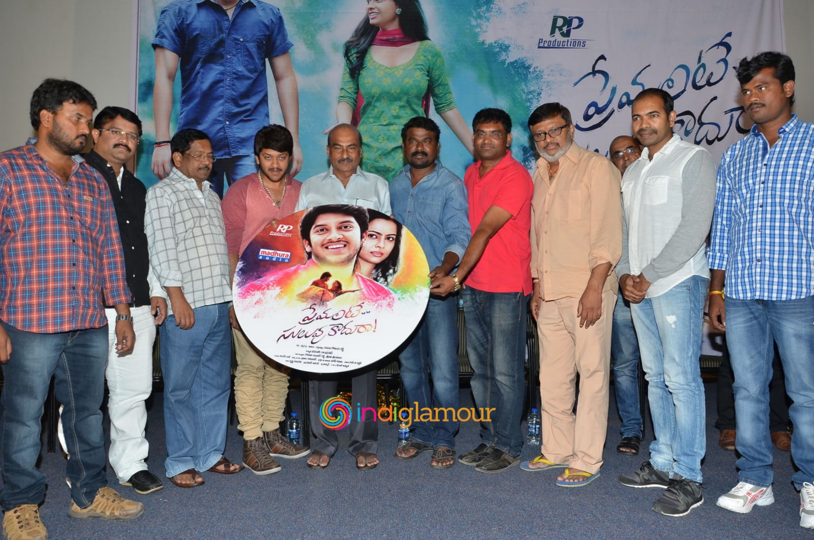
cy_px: 270
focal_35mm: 27
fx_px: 609
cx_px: 407
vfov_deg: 47.7
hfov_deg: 67.5
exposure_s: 1/125
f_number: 5.6
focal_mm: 18
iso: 500
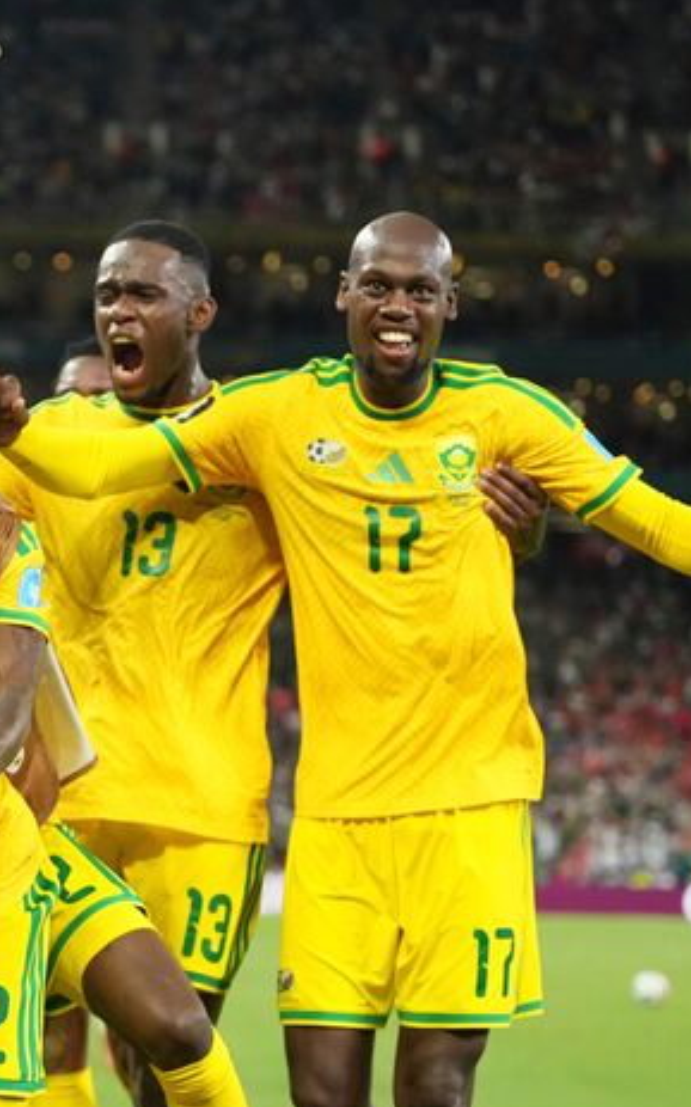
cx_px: -175
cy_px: 776
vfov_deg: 13.8
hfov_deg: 8.6
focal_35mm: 151
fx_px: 4554
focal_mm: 70
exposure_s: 1/2000
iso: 5000
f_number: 2.8
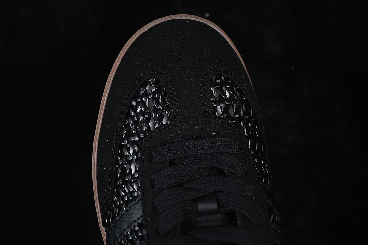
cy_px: 122
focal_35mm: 75
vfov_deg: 18.2
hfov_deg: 27.0
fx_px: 767
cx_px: 184
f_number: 6.3
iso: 160
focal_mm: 50
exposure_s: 1/50
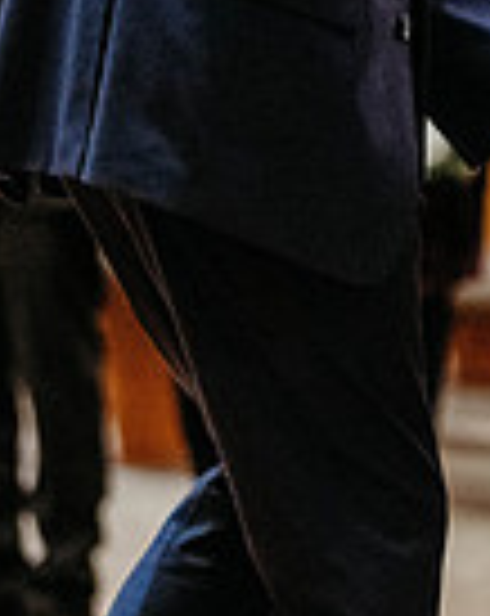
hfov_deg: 3.2
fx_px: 8694
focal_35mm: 478
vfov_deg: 4.0
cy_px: -119
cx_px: 823
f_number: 2.8
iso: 2000
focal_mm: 120
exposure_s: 1/250
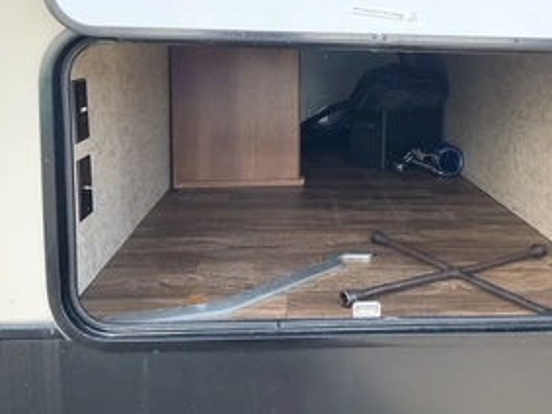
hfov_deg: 45.3
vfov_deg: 34.7
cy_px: 133
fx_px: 654
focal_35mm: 41
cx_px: 353
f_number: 1.8
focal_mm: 3
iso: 25
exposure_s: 1/370
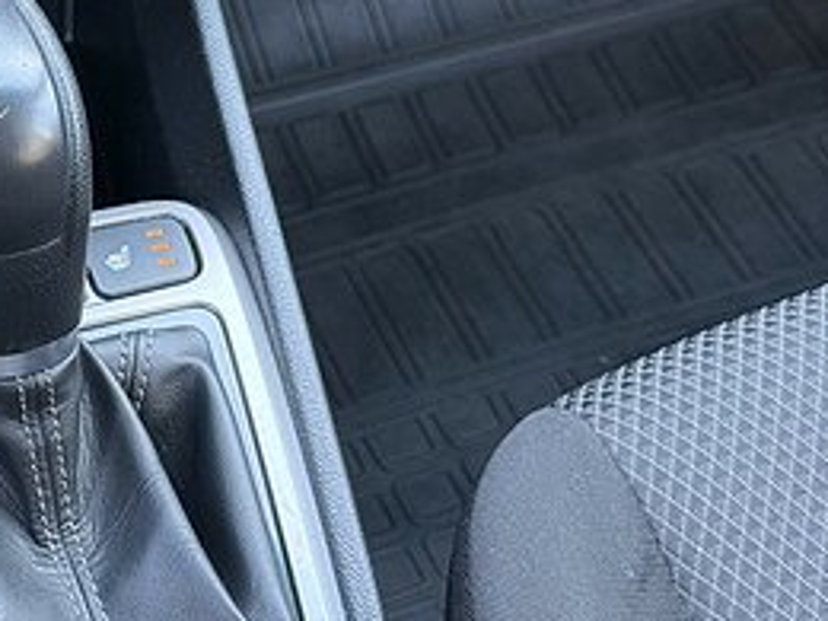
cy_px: 57
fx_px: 2416
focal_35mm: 101
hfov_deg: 18.8
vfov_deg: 14.5
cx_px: -38
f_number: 1.78
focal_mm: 6.76
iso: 200
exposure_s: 1/60
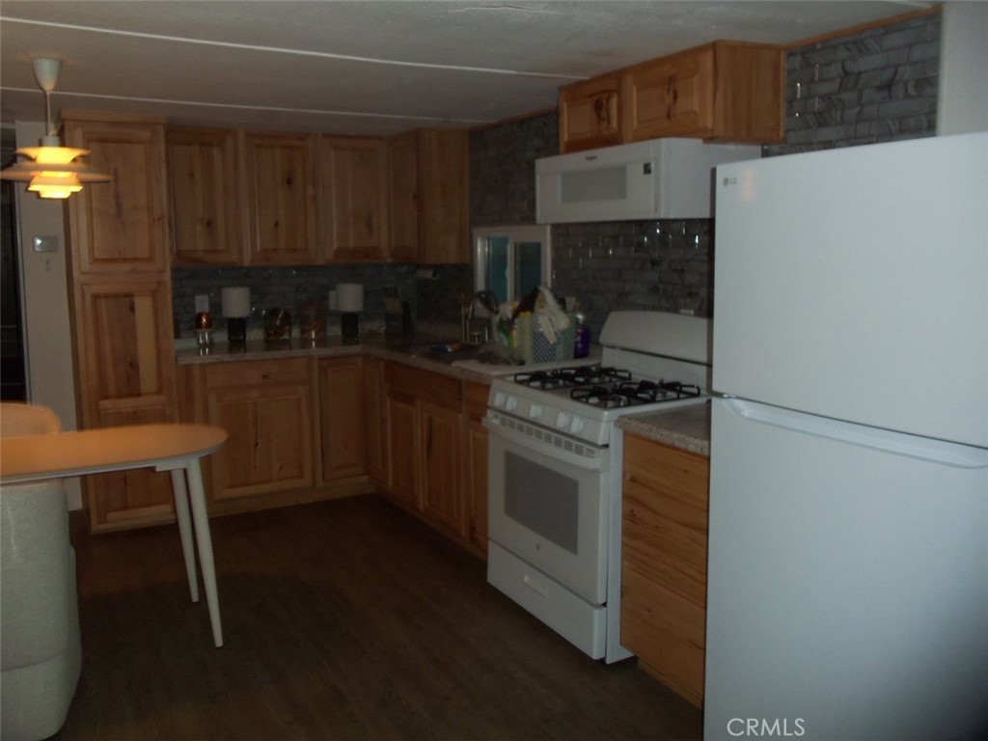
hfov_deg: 61.7
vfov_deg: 48.2
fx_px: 828
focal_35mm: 29
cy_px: 370
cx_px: 494
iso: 100
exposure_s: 1/30
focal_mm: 5.2
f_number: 3.4
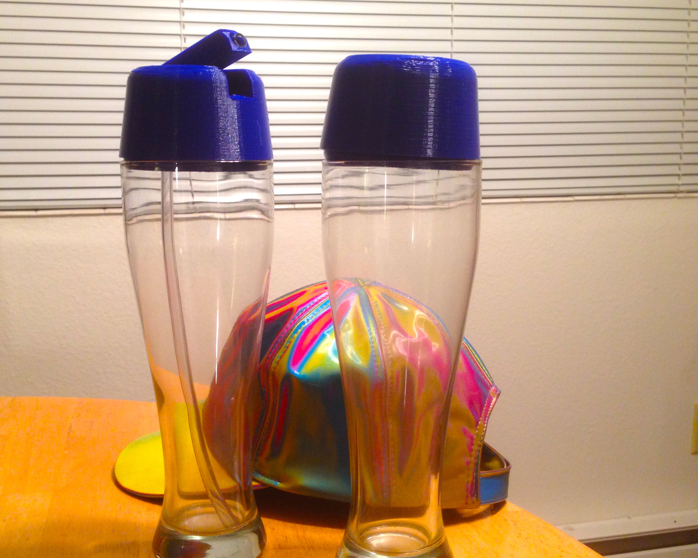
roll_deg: -1.5
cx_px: 306
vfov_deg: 40.1
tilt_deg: -9.1
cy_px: 298
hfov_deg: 49.0
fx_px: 764
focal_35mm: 37
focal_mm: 4.12
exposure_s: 1/20
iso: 100
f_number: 2.4
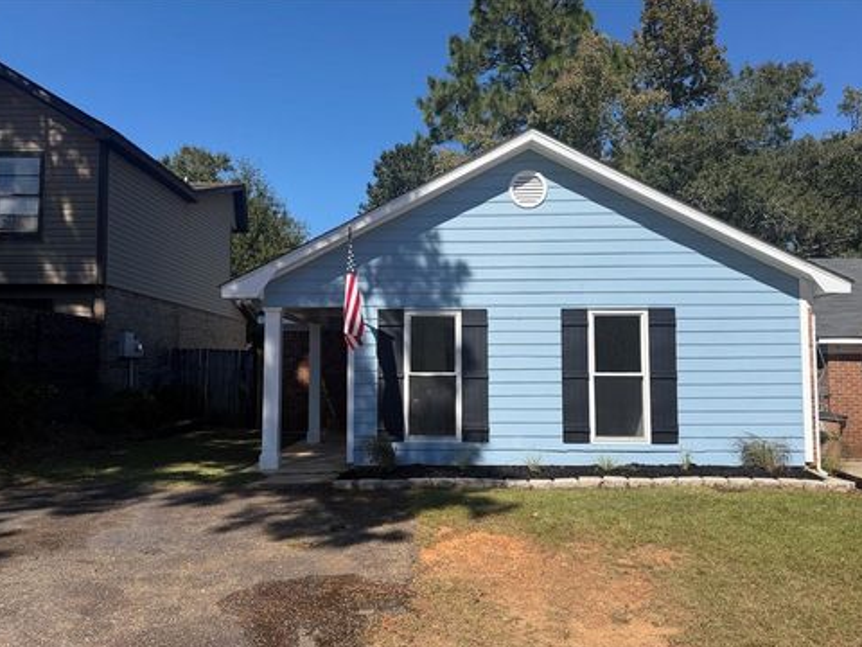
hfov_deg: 69.4
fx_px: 623
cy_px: 333
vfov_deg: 54.9
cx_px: 429
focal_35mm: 25
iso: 80
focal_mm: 6.76
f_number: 1.78
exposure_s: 1/6173
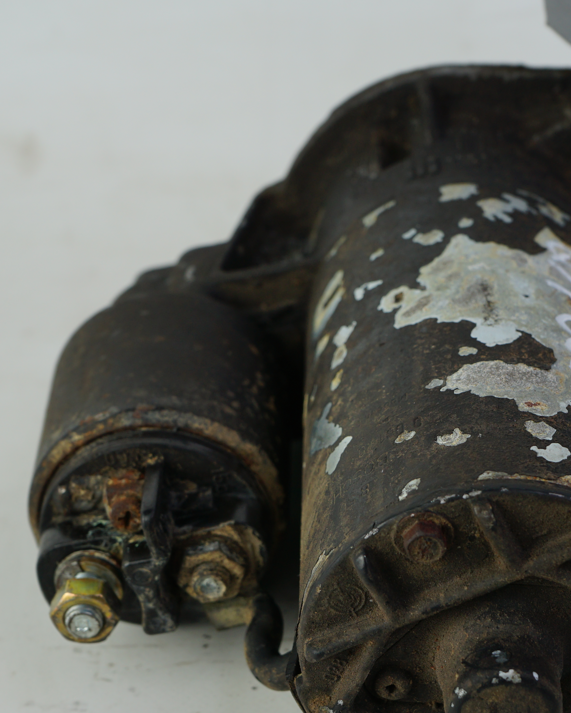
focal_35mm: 91
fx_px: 1922
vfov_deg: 21.0
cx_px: 385
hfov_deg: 16.9
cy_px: 406
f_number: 8
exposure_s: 1/160
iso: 200
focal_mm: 55
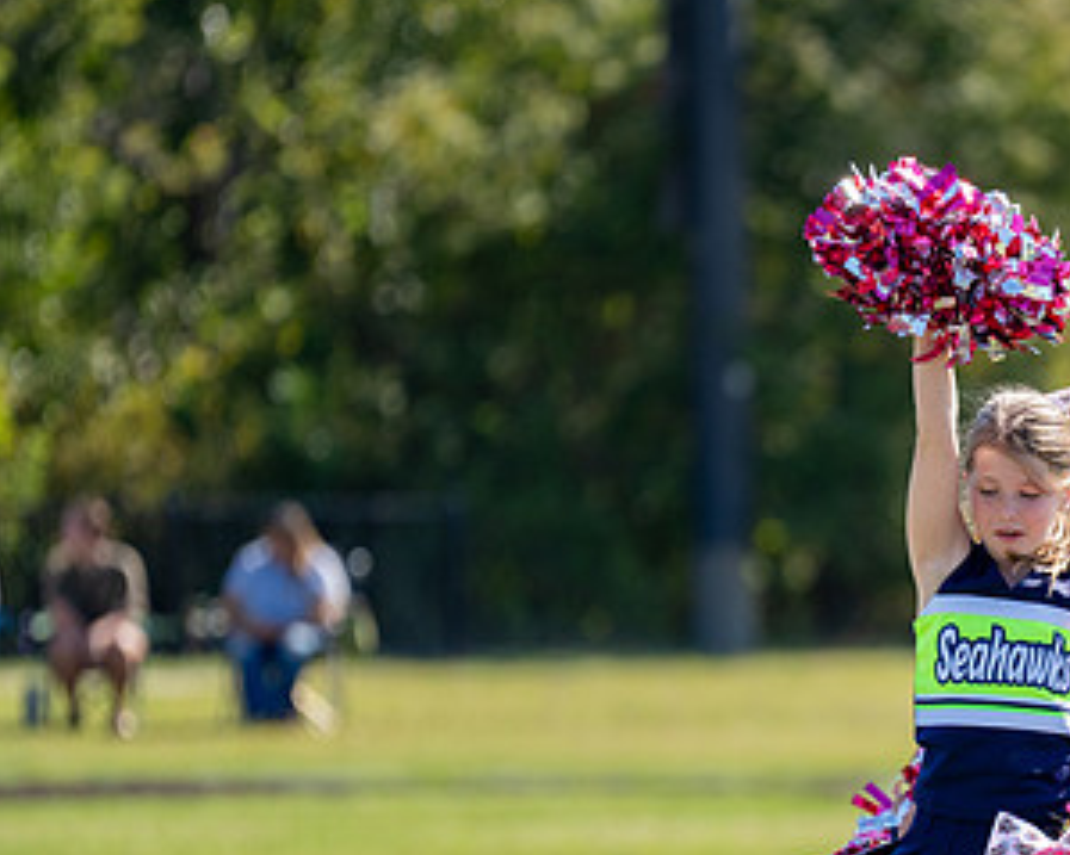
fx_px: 11555
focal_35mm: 365
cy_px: 653
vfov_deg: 4.2
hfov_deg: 5.3
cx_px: 1013
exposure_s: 1/2000
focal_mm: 185
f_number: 2.8
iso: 200
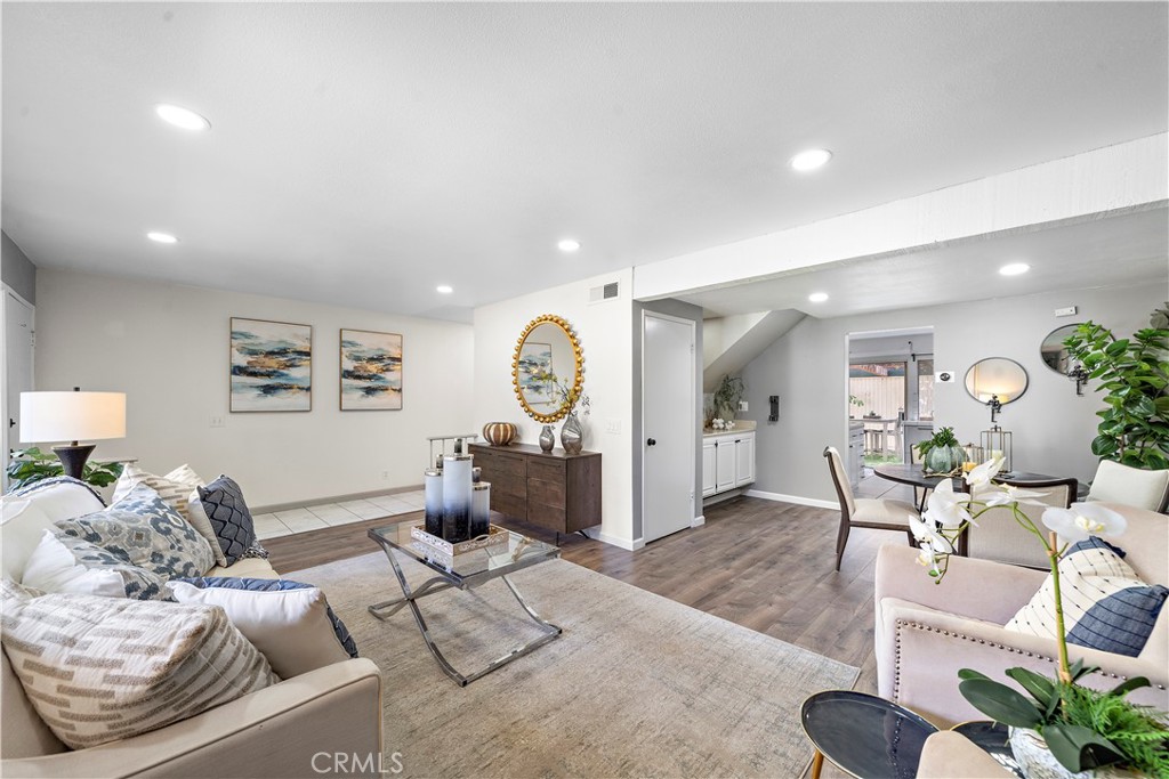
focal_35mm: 13
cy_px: 390
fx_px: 422
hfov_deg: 108.3
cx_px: 584
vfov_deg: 85.4
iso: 500
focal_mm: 13
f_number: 8
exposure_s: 1/25
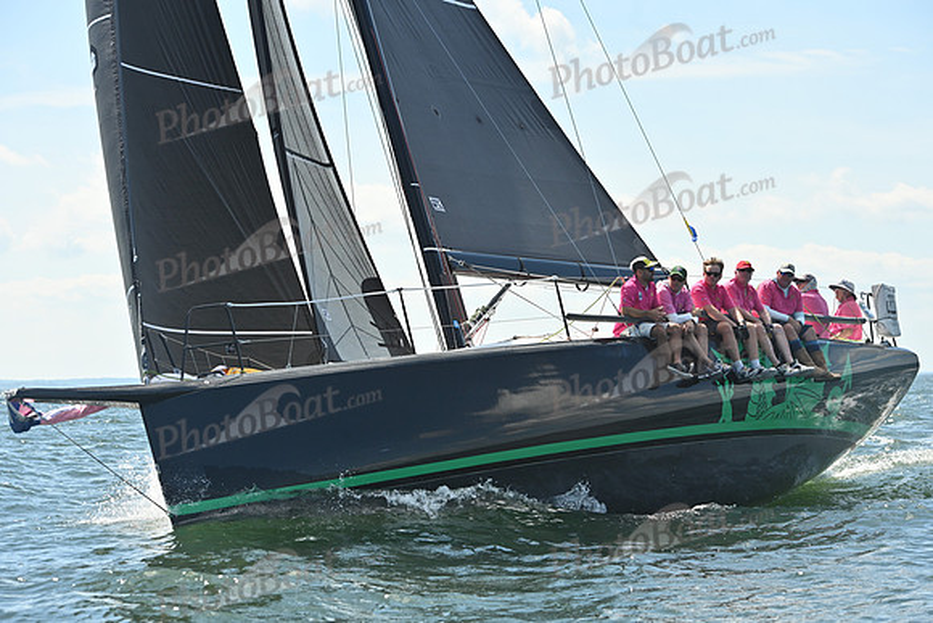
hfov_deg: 20.0
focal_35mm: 102
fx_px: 2644
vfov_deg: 13.4
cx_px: 466
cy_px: 312
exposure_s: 1/1250
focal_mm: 102
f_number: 6.3
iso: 250
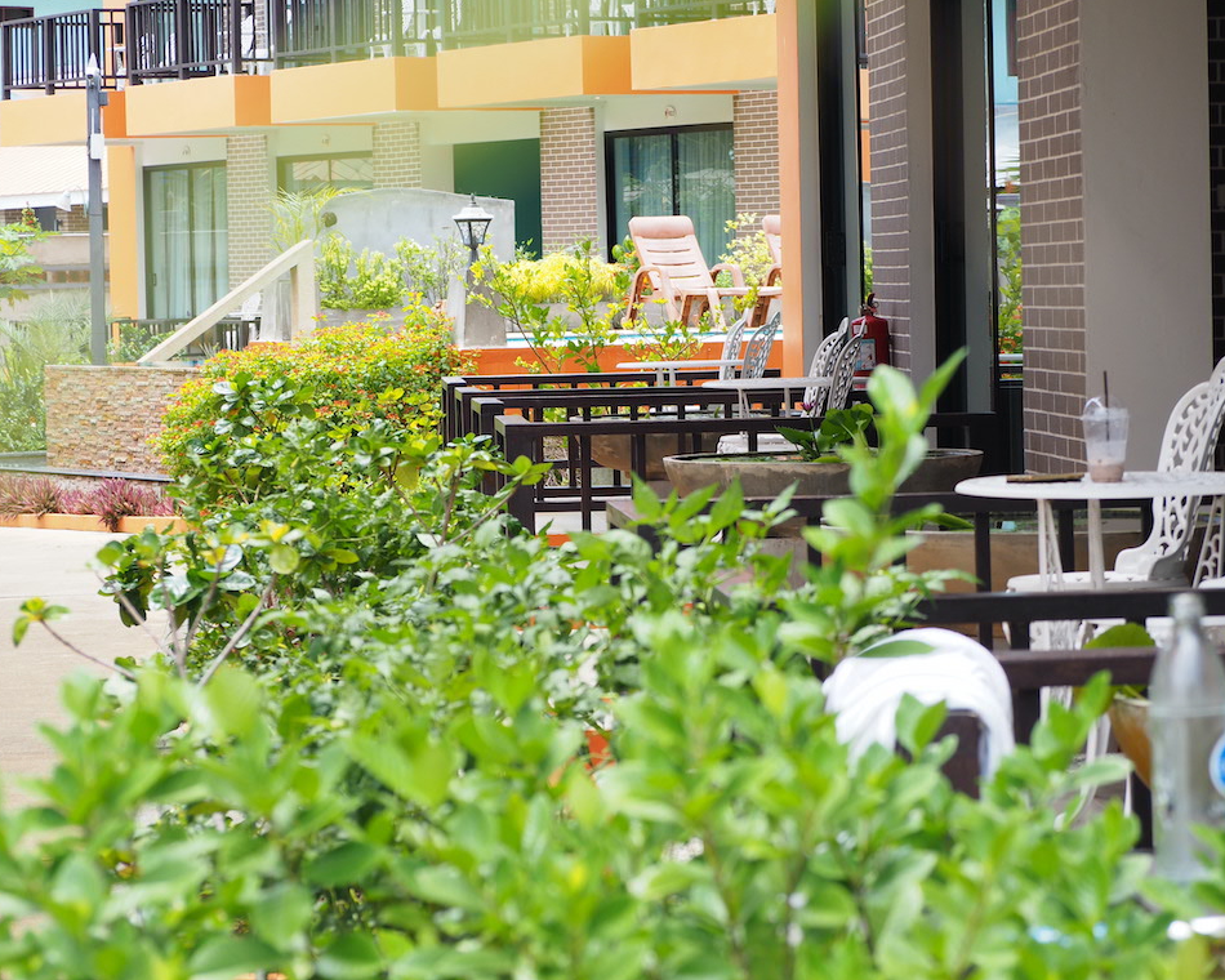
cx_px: 641
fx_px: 4423
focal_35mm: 122
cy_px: 490
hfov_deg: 15.8
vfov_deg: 12.6
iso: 200
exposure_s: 1/160
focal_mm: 58
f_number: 5
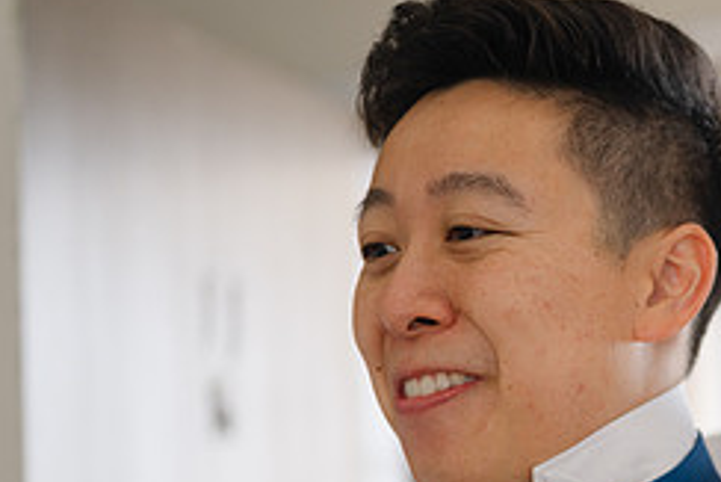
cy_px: 460
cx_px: 824
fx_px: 2385
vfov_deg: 11.4
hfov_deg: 16.6
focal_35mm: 119
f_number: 1.8
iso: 160
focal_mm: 50
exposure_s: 1/160
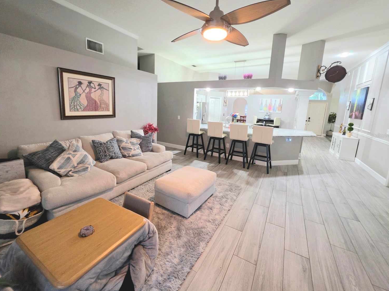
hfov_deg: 102.0
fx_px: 157
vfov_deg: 85.5
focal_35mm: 14
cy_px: 136
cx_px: 186
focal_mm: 2.2
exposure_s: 1/60.2
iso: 400
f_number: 1.9
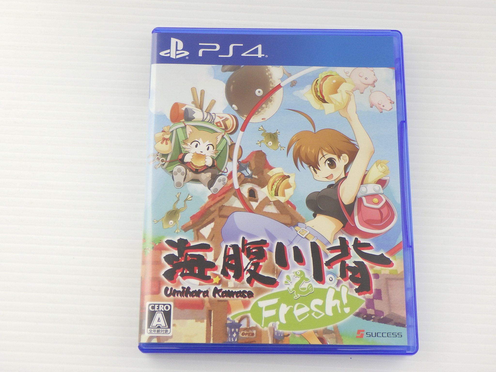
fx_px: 731
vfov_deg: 28.6
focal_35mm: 51
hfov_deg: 37.5
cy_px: 186
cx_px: 248
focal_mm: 9.1
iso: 200
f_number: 4.4
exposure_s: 1/80
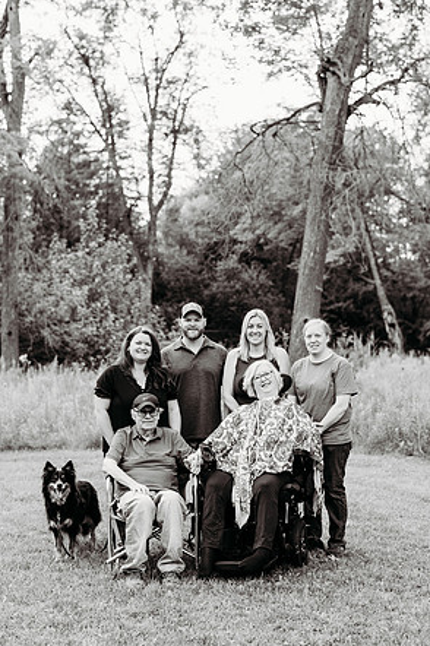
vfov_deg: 34.0
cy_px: 324
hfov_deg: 23.0
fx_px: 1059
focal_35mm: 59
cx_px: 217
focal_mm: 58
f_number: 2.8
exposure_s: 1/320
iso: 400
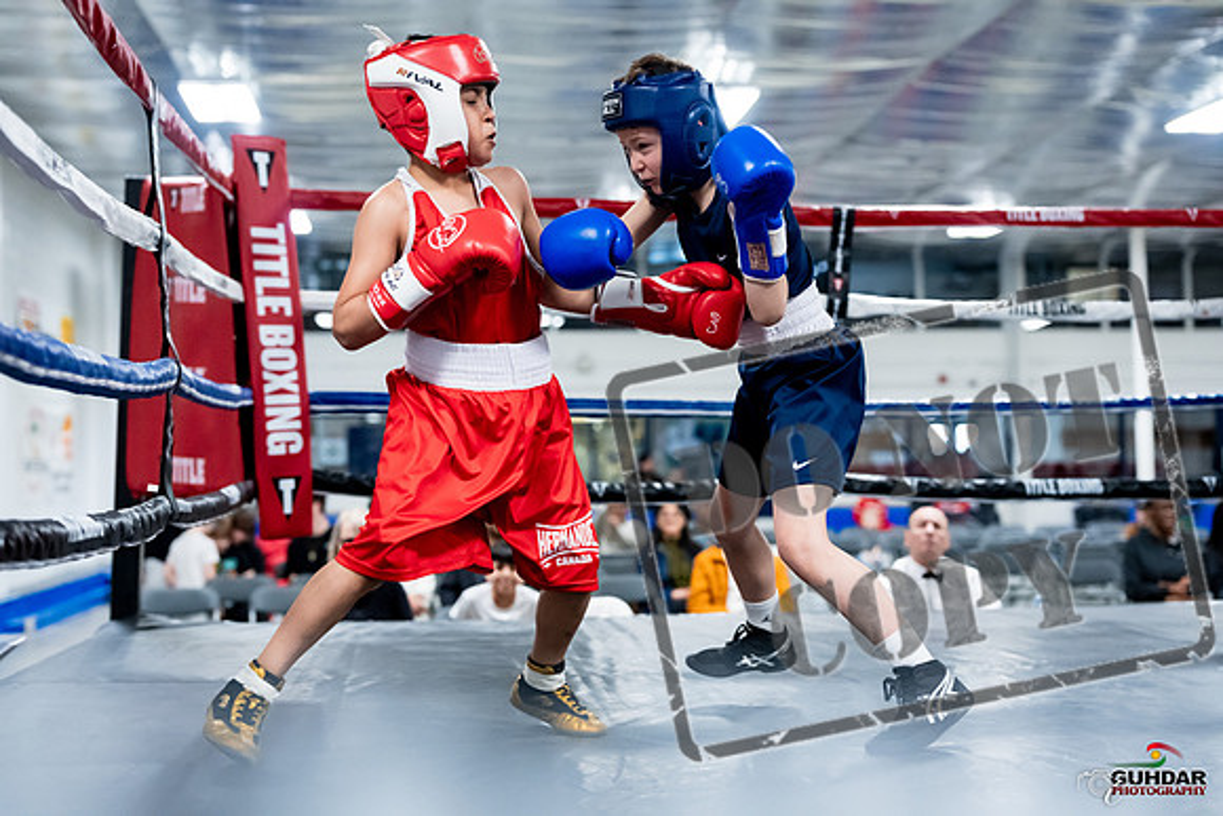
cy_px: 408
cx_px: 612
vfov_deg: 27.0
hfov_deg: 39.6
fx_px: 1699
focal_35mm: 50
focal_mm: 50
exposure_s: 1/800
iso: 4000
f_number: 2.2
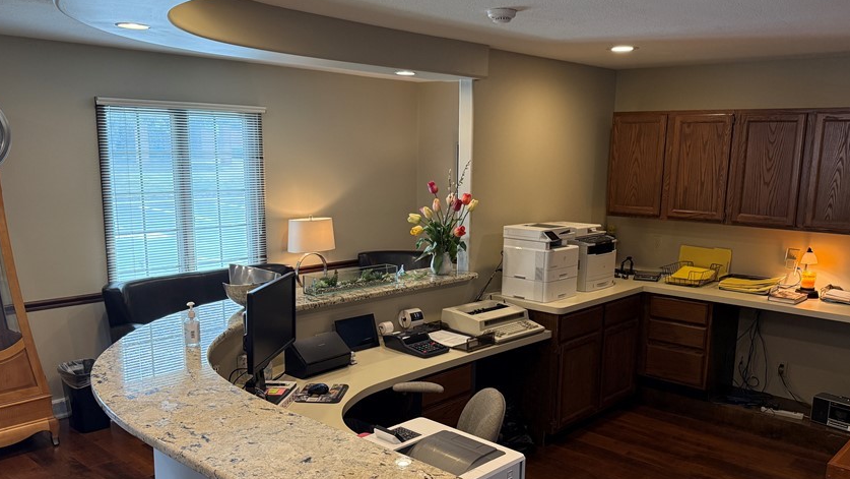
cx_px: 443
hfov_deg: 61.0
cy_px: 288
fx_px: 721
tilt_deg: -11.0
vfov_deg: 36.5
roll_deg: -1.2
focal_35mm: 32
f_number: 1.78
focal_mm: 6.76
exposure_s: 1/120
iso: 250
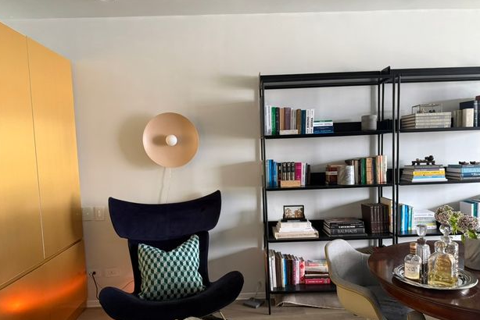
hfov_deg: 69.4
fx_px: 347
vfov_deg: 49.4
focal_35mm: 26
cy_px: 184
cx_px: 245
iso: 400
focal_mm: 6.76
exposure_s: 1/60
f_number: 1.78
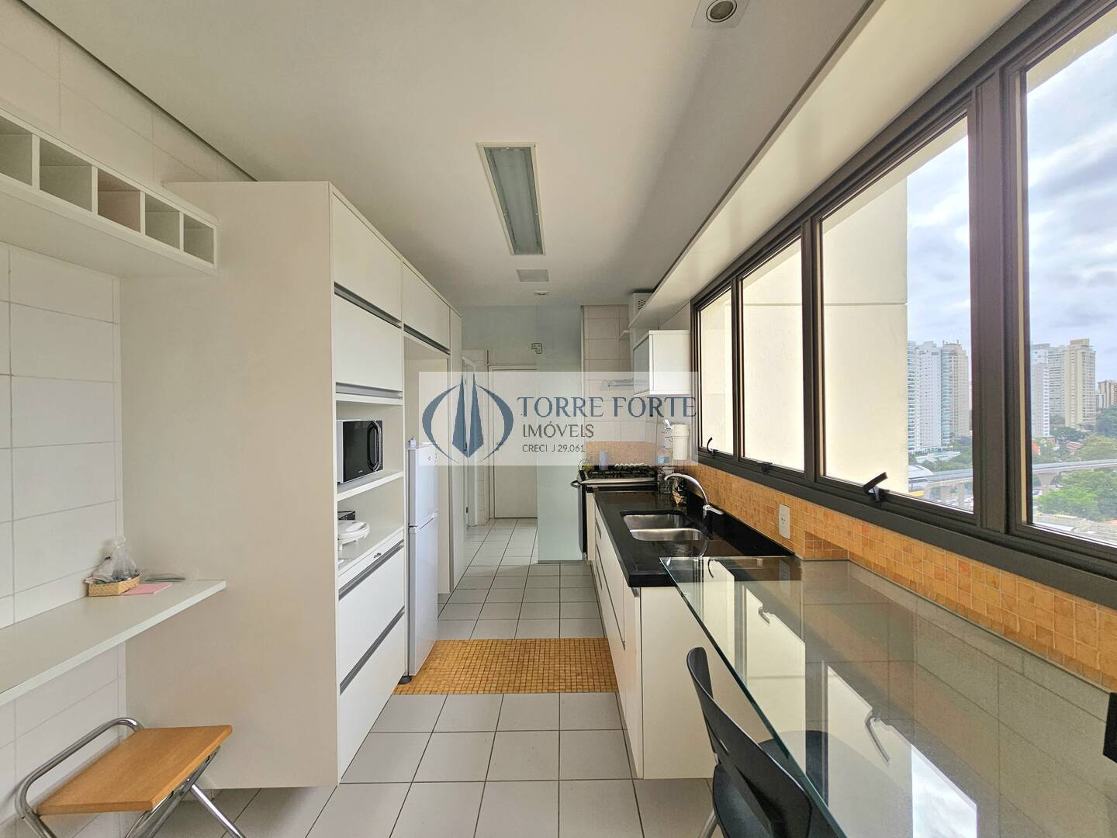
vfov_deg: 89.9
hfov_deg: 106.2
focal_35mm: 13
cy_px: 419
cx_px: 558
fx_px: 419
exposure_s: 1/667
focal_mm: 2.2
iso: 50
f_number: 2.2
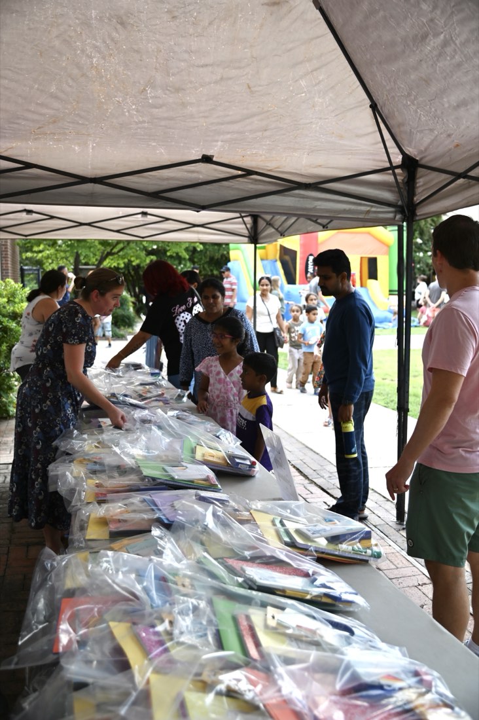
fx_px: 699
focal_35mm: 35
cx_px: 240
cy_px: 360
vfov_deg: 54.5
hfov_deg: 37.8
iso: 220
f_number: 4
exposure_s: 1/250
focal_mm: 35
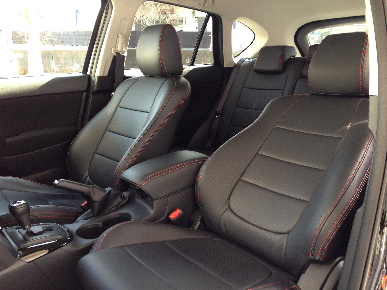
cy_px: 145
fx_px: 391
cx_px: 194
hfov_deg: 52.6
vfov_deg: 40.7
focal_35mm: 35
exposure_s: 1/30
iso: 80
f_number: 2.4
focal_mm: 4.28
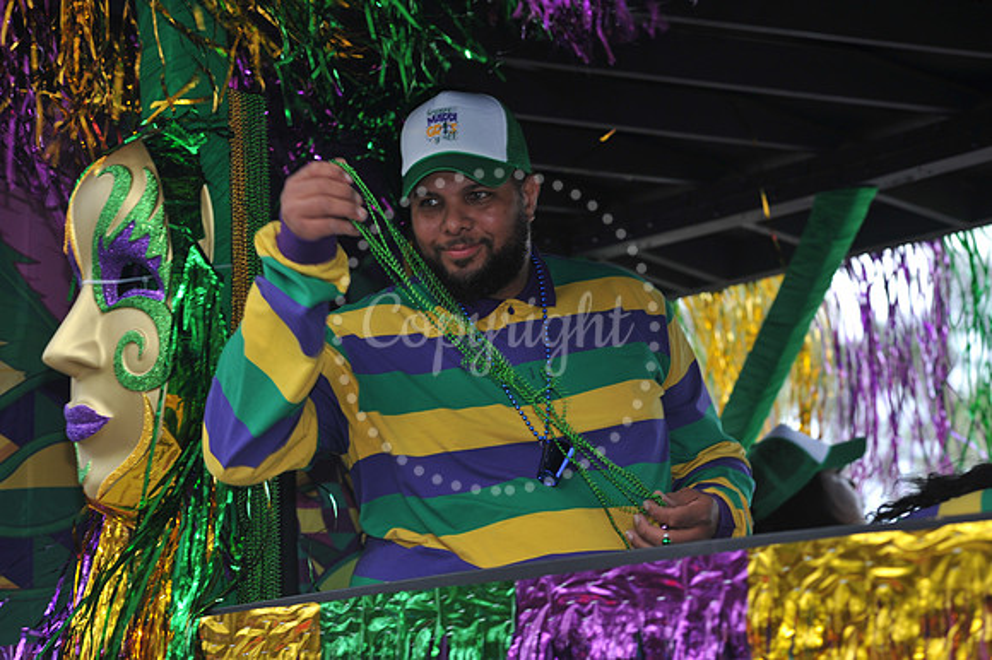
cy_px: 330
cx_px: 496
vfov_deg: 9.5
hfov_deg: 14.2
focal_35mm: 145
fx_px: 3993
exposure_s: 1/80
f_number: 6.3
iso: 250
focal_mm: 145
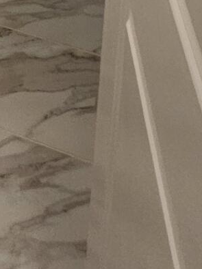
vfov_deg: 14.9
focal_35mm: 66
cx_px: -179
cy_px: -390
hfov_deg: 17.4
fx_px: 514
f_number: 2.2
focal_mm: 2.2
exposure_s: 1/60
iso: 160
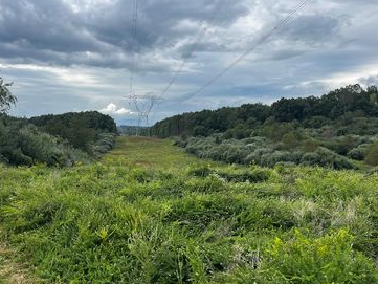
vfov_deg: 45.3
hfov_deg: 57.9
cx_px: 153
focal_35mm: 31
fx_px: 339
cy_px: 163
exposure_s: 1/1238
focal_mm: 5.1
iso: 50
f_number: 1.6
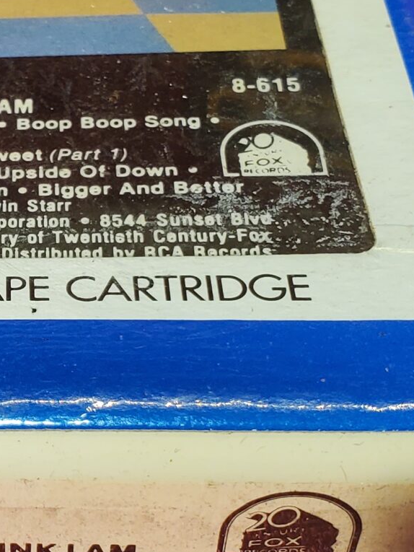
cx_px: -107
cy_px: 303
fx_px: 1387
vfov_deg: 22.5
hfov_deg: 16.2
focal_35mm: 87
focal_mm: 4.3
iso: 160
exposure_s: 1/120
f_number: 2.4
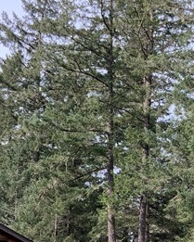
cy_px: 274
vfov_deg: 16.7
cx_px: 206
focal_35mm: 111
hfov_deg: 13.6
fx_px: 796
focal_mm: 3
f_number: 1.8
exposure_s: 1/331
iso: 16
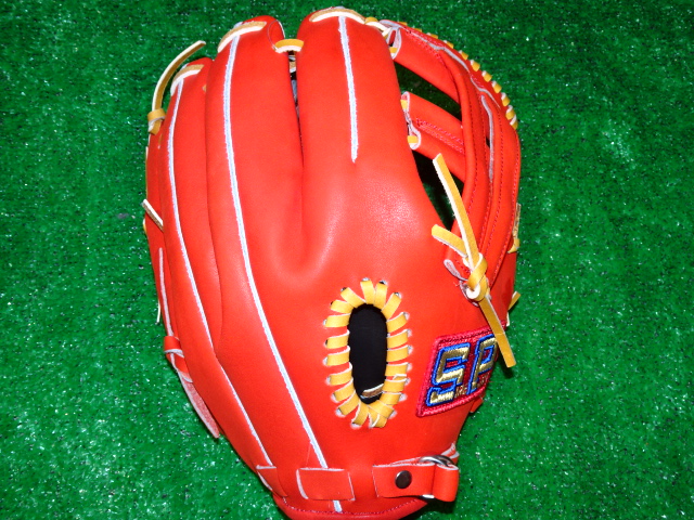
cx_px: 347
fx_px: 722
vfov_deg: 39.7
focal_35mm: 36
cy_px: 260
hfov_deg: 51.4
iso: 200
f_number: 4
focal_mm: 6.17
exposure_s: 1/40
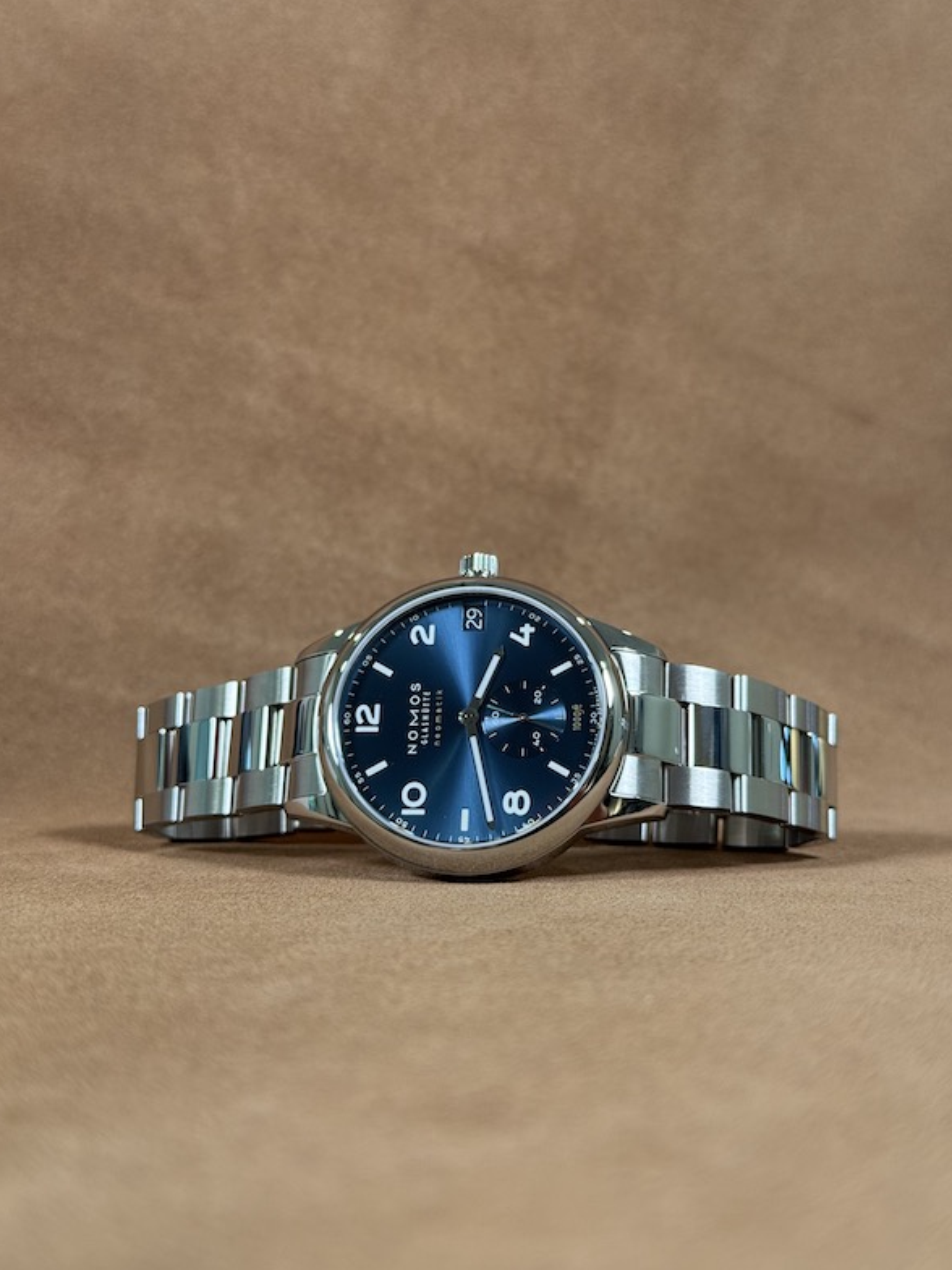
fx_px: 1797
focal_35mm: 49
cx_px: 478
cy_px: 624
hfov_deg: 29.7
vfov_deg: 38.9
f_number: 1.78
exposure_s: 1/60
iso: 160
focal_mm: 6.76
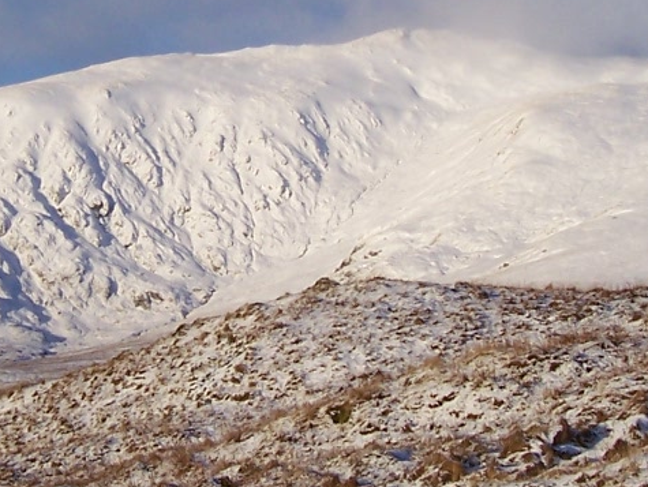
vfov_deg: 13.8
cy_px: 104
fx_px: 2005
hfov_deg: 18.3
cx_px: 226
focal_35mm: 107
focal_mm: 5.6
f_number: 5.6
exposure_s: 1/500
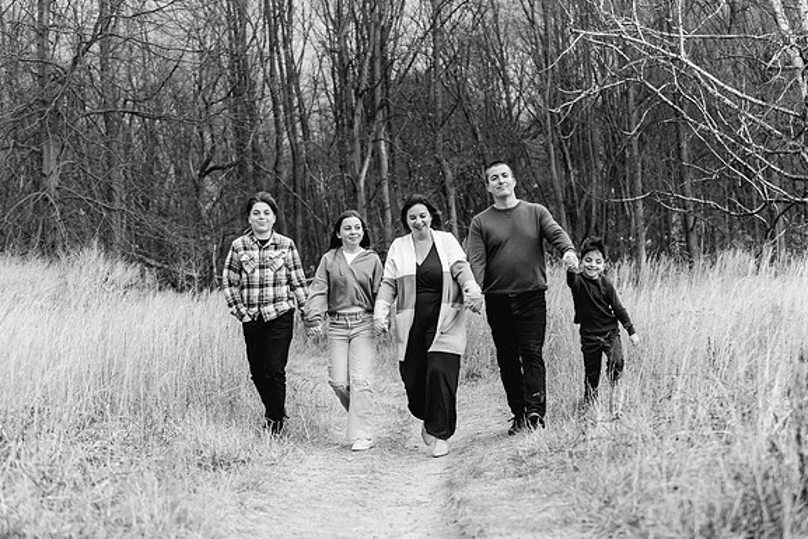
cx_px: 406
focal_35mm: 78
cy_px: 267
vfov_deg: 17.5
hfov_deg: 26.0
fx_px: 1751
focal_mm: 75
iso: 1000
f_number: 3.5
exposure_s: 1/800
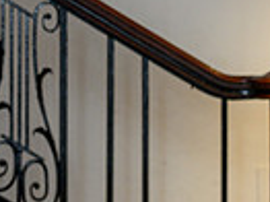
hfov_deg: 12.8
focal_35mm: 151
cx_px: 319
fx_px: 1177
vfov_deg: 9.8
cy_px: 110
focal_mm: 35
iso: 400
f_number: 3.2
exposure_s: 1/60
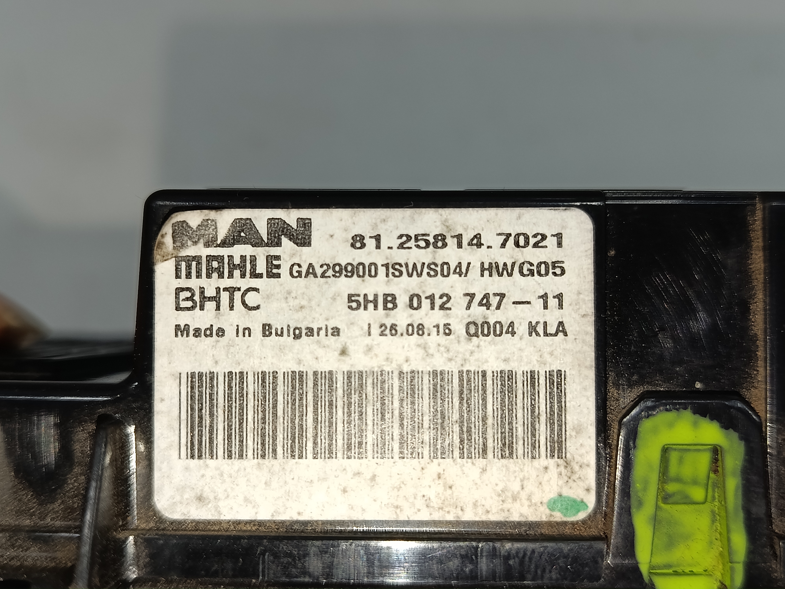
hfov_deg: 51.4
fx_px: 816
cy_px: 294
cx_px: 392
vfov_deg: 39.7
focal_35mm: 36
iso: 306
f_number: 1.7
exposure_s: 1/100
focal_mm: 5.24
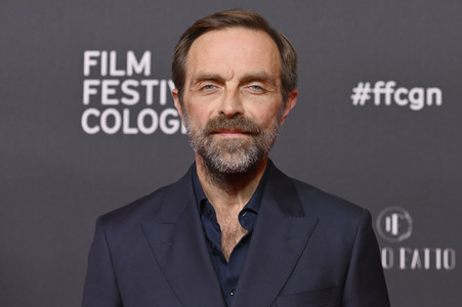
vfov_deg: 12.4
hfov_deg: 18.6
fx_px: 1411
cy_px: 154
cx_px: 231
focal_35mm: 110
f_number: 5
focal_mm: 110
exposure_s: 1/320
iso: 1250
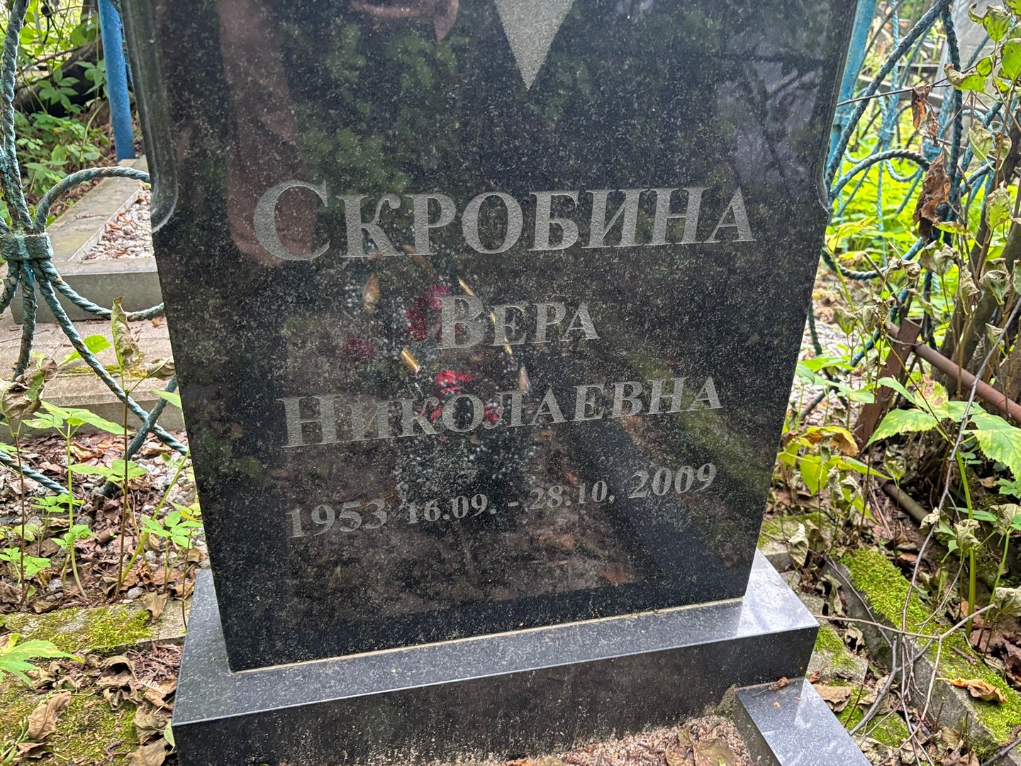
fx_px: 767
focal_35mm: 26
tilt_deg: -27.6
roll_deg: -0.9
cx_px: 510
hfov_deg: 67.3
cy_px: 383
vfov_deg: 53.1
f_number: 1.6
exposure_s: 1/60
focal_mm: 5.96
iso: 250
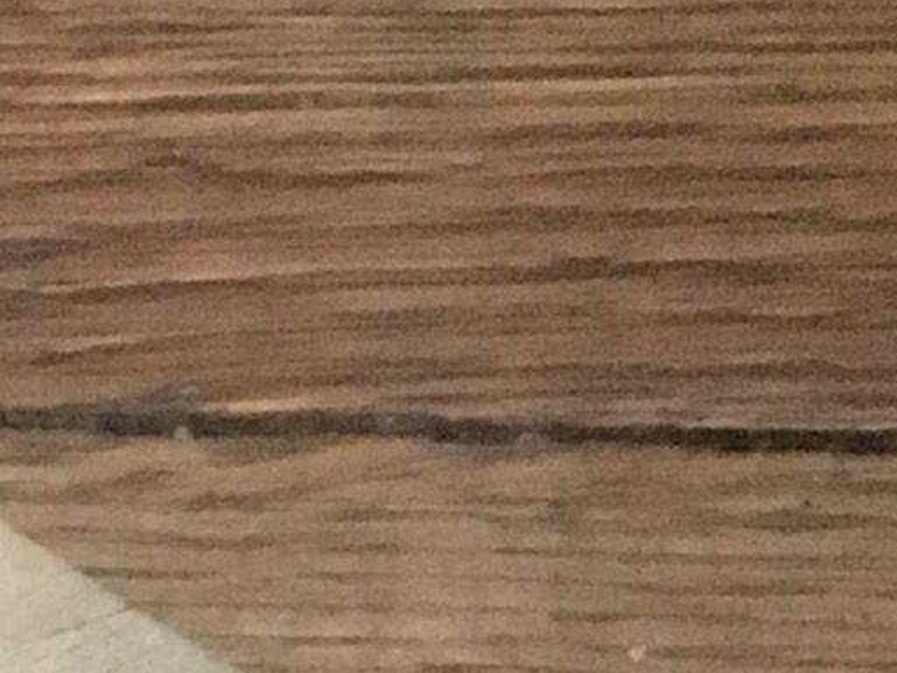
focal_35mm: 228
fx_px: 5910
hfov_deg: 7.7
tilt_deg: -65.5
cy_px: 2115
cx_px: -1651
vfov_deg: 6.0
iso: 320
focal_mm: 4.15
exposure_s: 1/17
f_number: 2.2
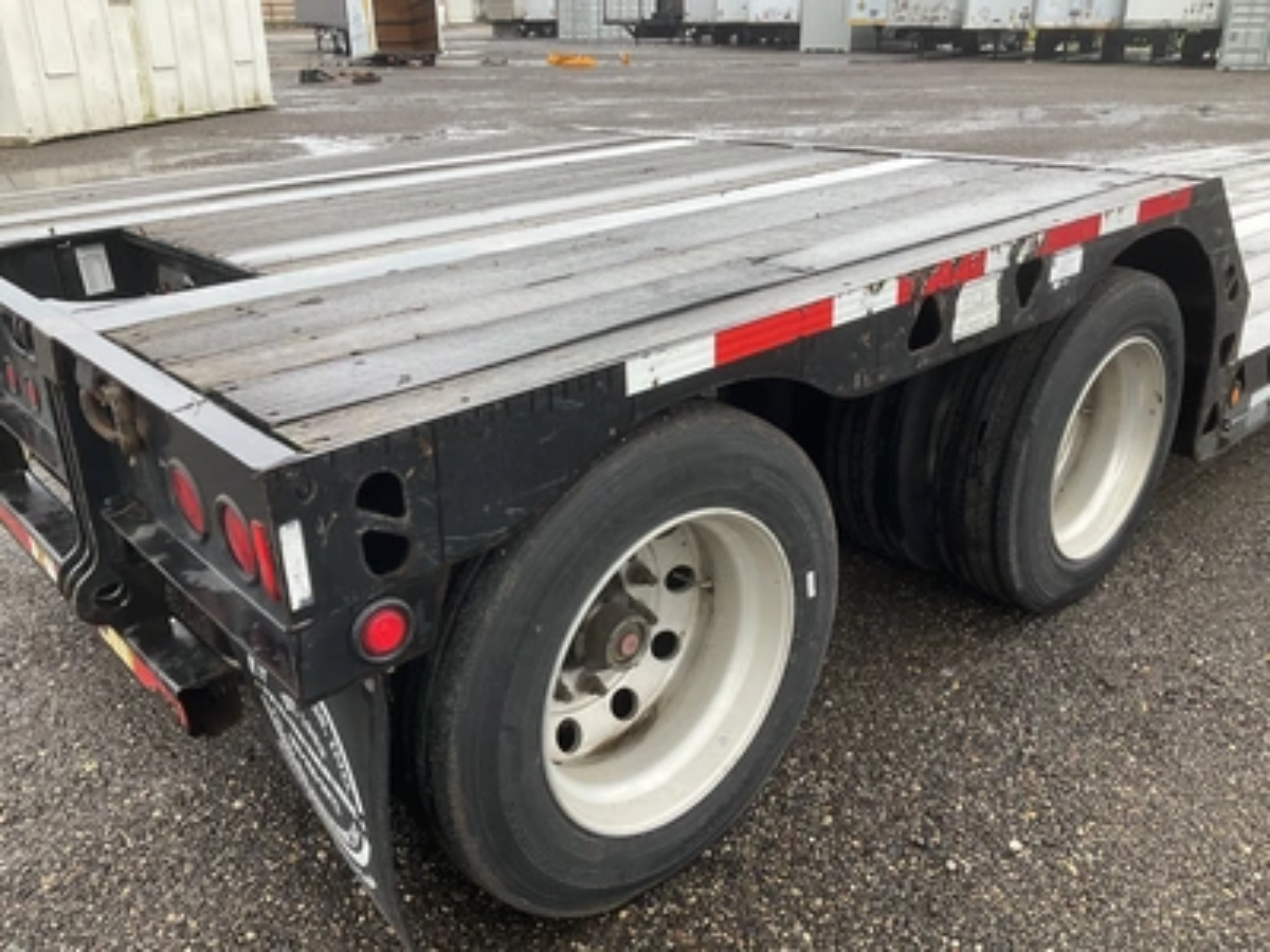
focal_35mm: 29
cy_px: 476
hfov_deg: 61.7
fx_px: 1064
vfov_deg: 48.2
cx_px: 635
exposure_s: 1/204
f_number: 1.8
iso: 20
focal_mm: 3
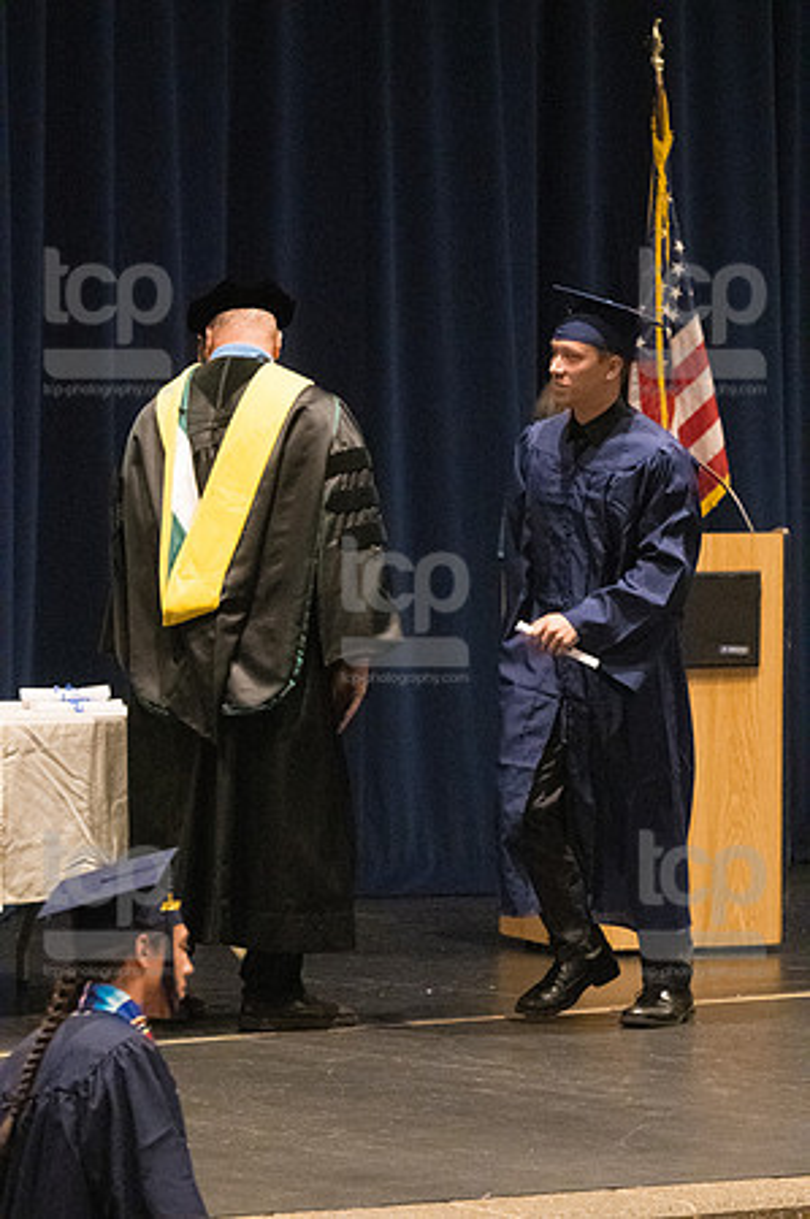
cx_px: 405
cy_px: 610
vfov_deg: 10.2
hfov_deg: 6.8
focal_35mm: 202
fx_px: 6833
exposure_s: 1/250
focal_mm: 135
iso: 8000
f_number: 4.5
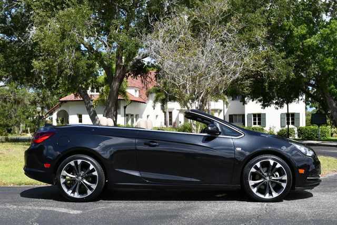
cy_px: 112
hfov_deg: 41.1
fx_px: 450
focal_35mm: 48
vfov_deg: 28.1
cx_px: 168
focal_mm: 24
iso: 110
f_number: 8
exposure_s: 1/250
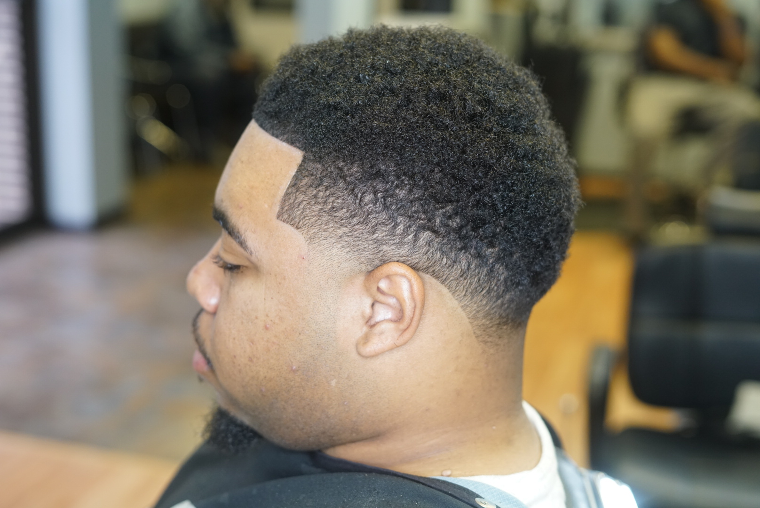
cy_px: 254
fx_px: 1056
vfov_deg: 27.0
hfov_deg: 39.6
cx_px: 380
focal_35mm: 50
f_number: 3.2
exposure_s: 1/160
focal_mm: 50
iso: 1600
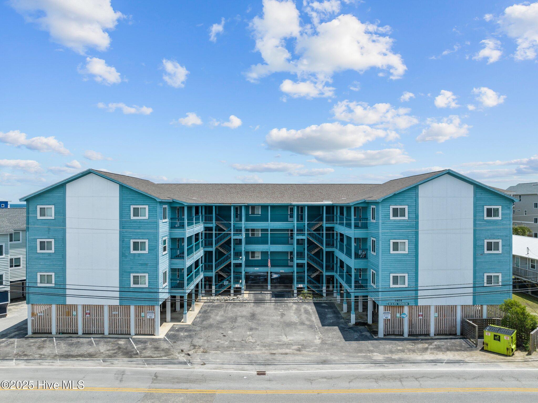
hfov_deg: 71.6
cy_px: 202
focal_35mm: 24
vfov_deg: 56.8
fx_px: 373
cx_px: 269
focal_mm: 12.29
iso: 100
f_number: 2.8
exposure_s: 1/2000
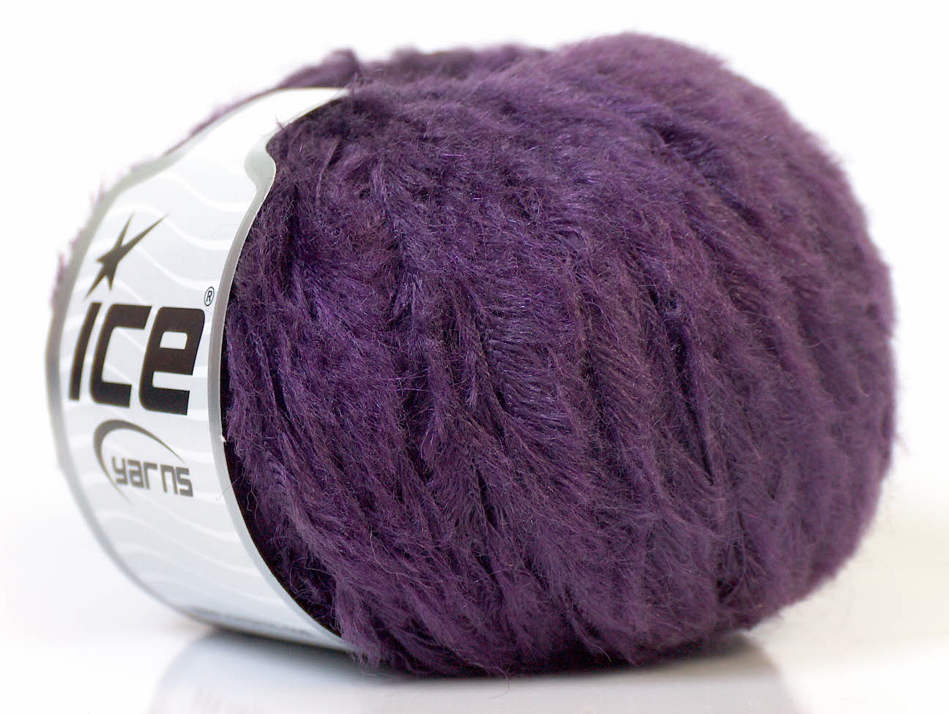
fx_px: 3185
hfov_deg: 16.9
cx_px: 474
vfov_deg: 12.8
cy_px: 357
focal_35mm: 116
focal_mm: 23.76
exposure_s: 1/13.2
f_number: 3
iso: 100
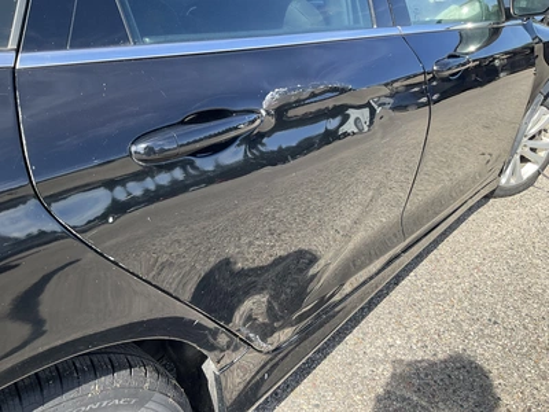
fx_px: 460
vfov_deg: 48.2
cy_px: 206
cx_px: 274
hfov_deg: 61.7
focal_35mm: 29
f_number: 1.8
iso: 25
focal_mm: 3
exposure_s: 1/593
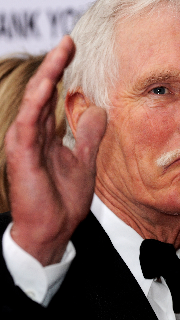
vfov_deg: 7.1
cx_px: 136
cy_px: 153
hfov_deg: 4.0
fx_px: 2571
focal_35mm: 303
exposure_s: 1/250
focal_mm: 150
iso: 500
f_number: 5.6
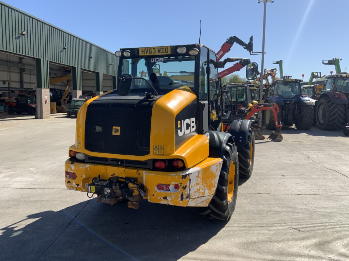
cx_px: 174
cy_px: 130
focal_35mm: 29
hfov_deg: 61.7
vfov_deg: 48.2
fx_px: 292
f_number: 1.8
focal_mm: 3
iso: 16
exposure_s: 1/1912
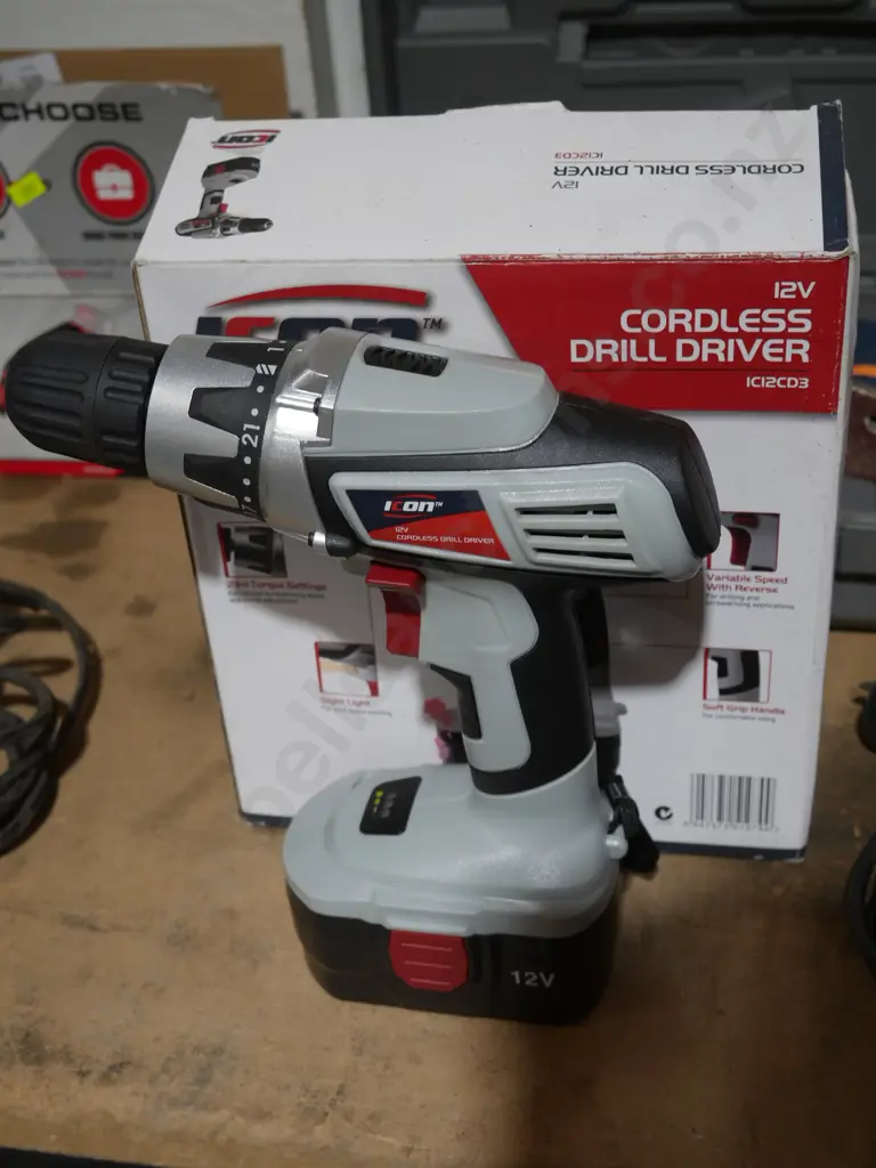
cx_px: 438
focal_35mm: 44
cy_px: 584
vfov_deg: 42.9
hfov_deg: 32.9
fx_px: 1485
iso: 400
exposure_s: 1/60
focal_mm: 22
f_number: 4.7
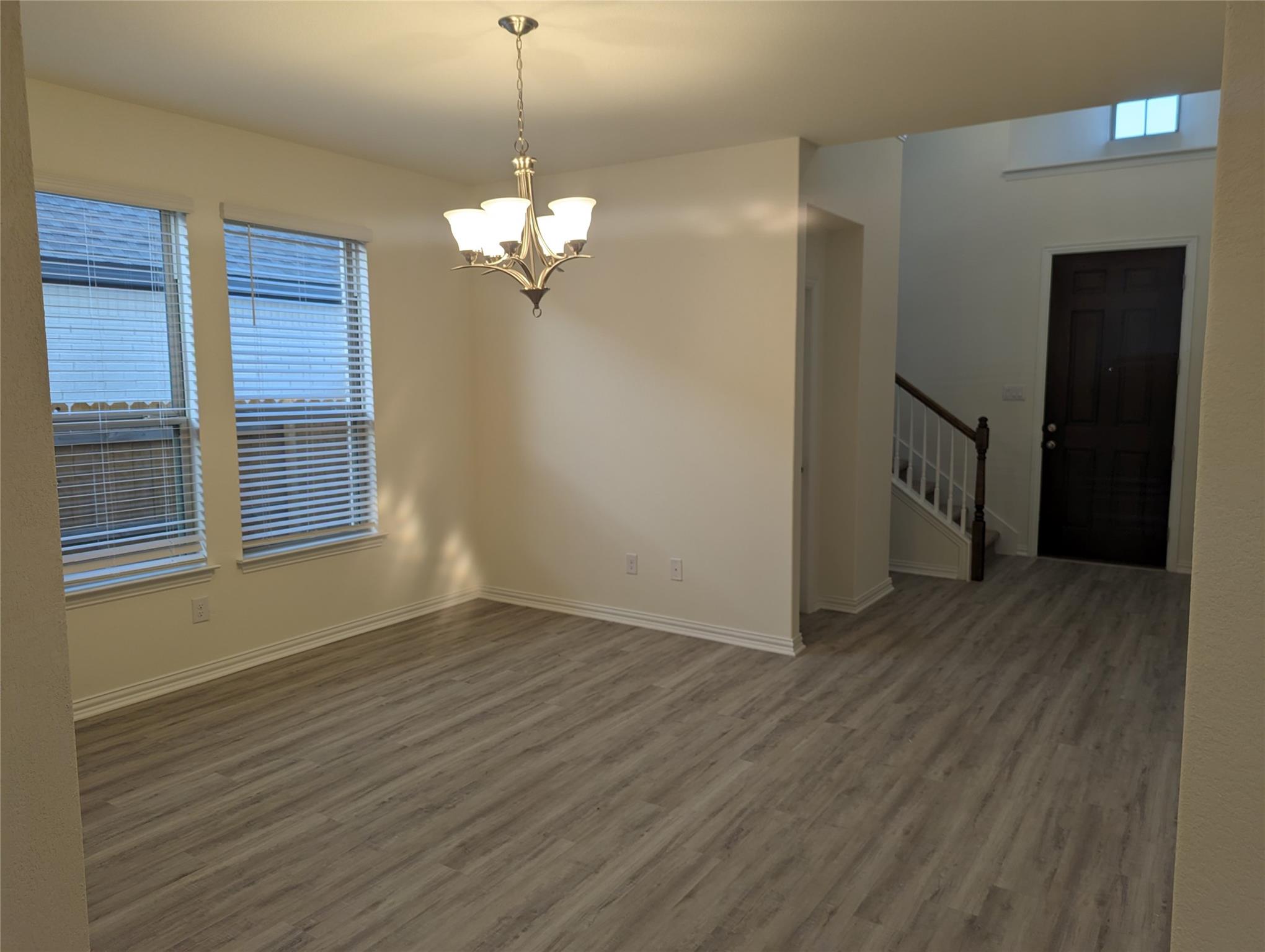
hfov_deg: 71.5
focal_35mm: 24
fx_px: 878
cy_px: 476
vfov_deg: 56.9
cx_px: 632
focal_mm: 6.81
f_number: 1.85
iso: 77
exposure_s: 1/120
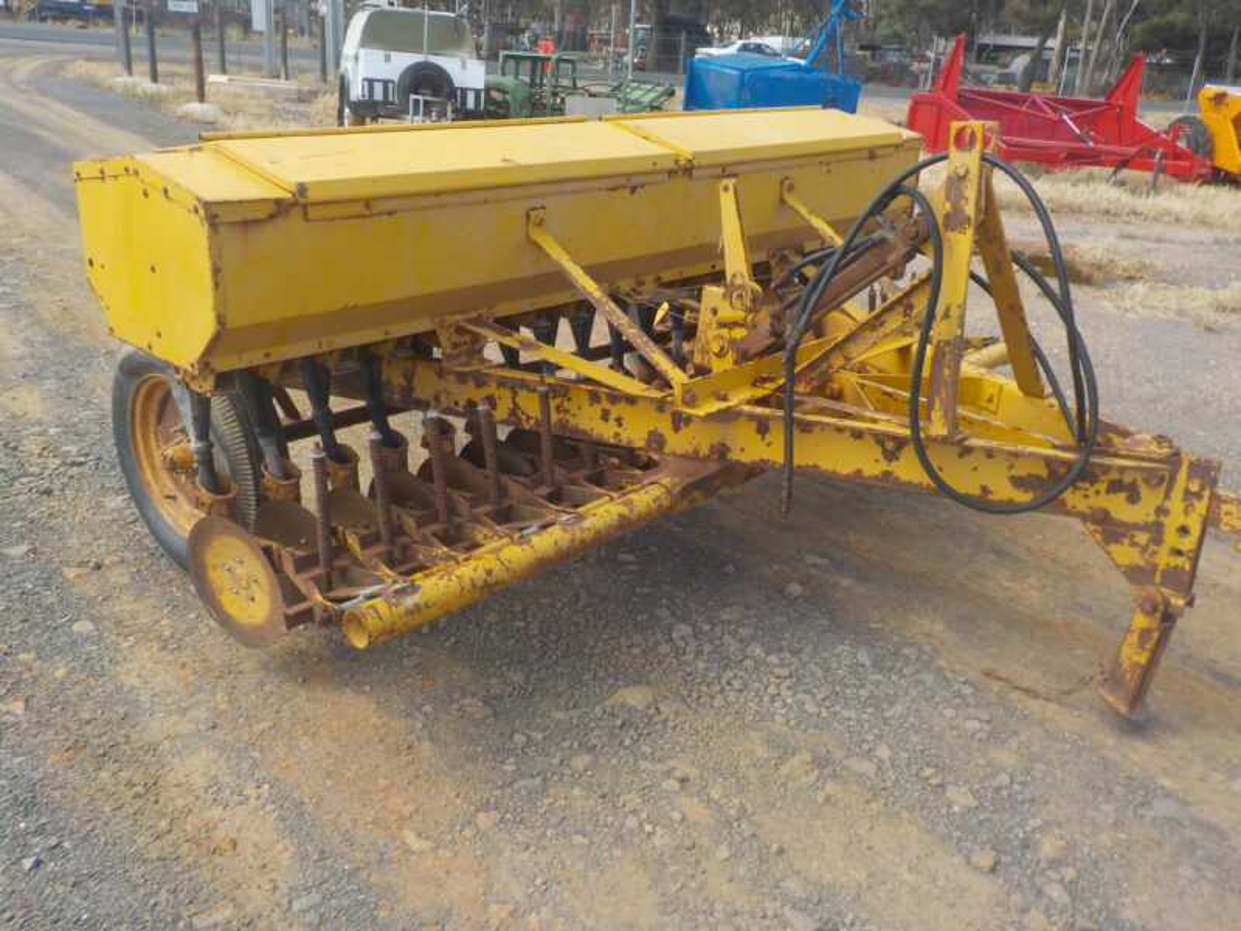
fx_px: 1076
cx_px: 620
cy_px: 466
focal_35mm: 30
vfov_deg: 46.8
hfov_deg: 60.0
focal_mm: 4.1
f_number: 3.3
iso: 125
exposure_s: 1/500
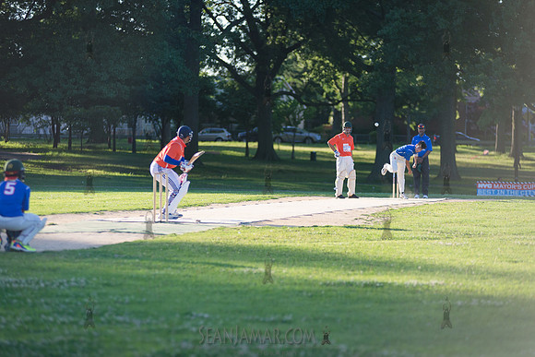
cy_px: 178
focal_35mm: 155
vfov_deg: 8.9
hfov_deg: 13.2
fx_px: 2304
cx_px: 268
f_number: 2.8
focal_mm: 155
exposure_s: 1/2500
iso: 400
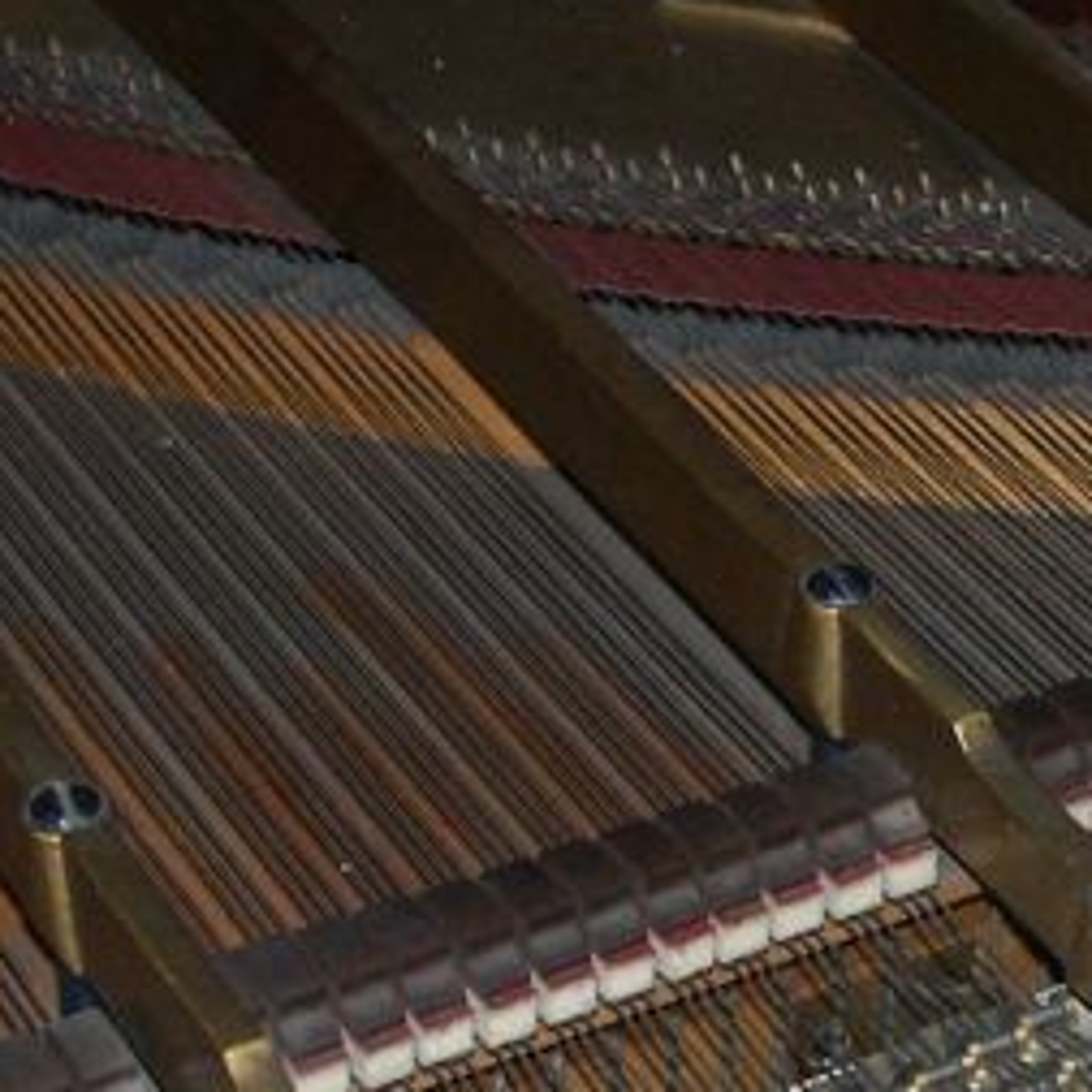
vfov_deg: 13.5
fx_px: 4604
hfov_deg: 13.3
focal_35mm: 129
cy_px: 540
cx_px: 1101
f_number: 2.8
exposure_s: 1/45
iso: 200
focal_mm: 9.34
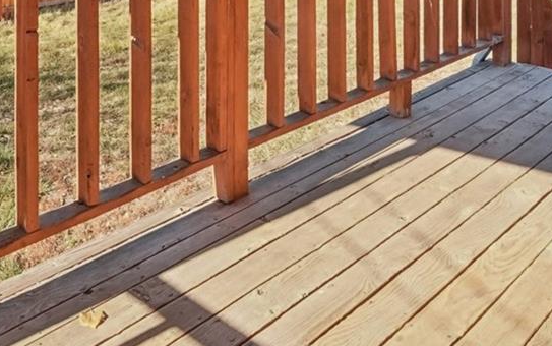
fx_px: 677
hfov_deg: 44.1
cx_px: 222
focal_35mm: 45
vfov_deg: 23.6
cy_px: -154
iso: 800
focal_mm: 10
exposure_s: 1/400
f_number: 8
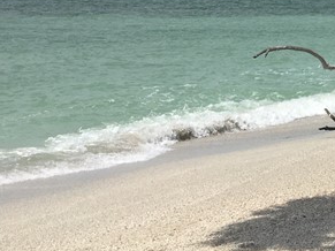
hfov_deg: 17.8
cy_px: -107
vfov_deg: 13.8
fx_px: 987
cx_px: 459
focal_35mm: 102
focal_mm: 4.15
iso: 25
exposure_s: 1/4049
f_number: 2.2
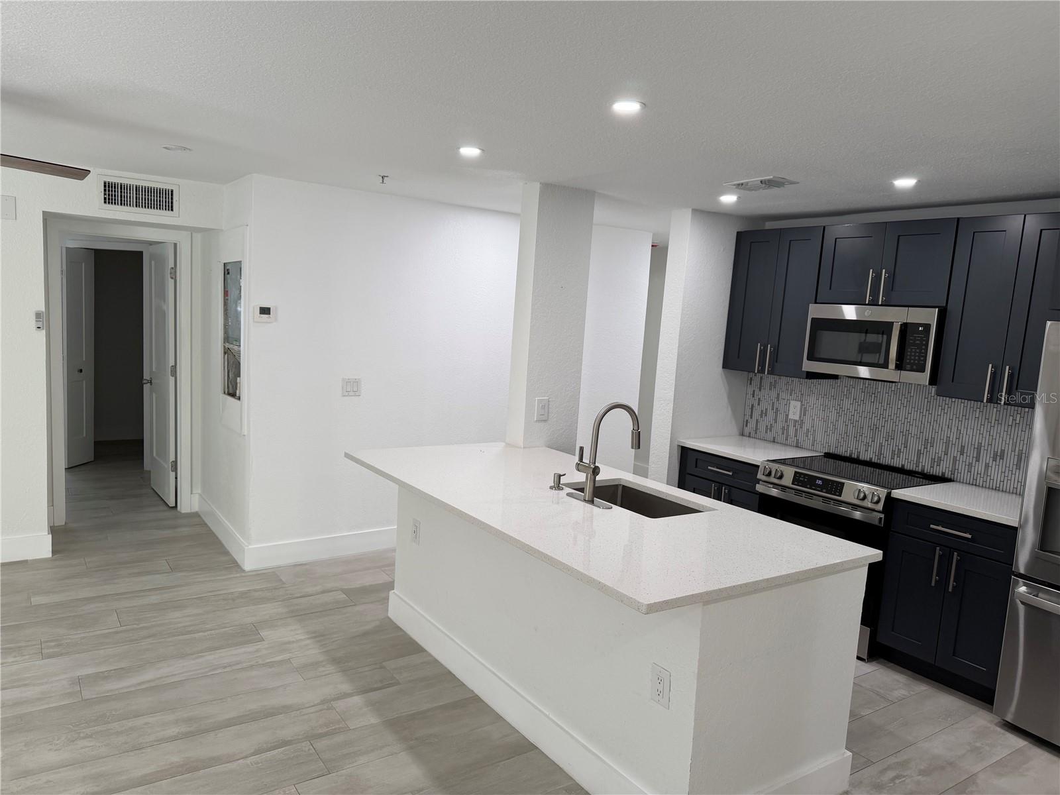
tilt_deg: -7.7
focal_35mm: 24
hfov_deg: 71.6
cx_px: 530
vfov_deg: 56.8
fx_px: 735
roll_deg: -2.8
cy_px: 398
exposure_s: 1/120
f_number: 1.78
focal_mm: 6.76
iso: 100
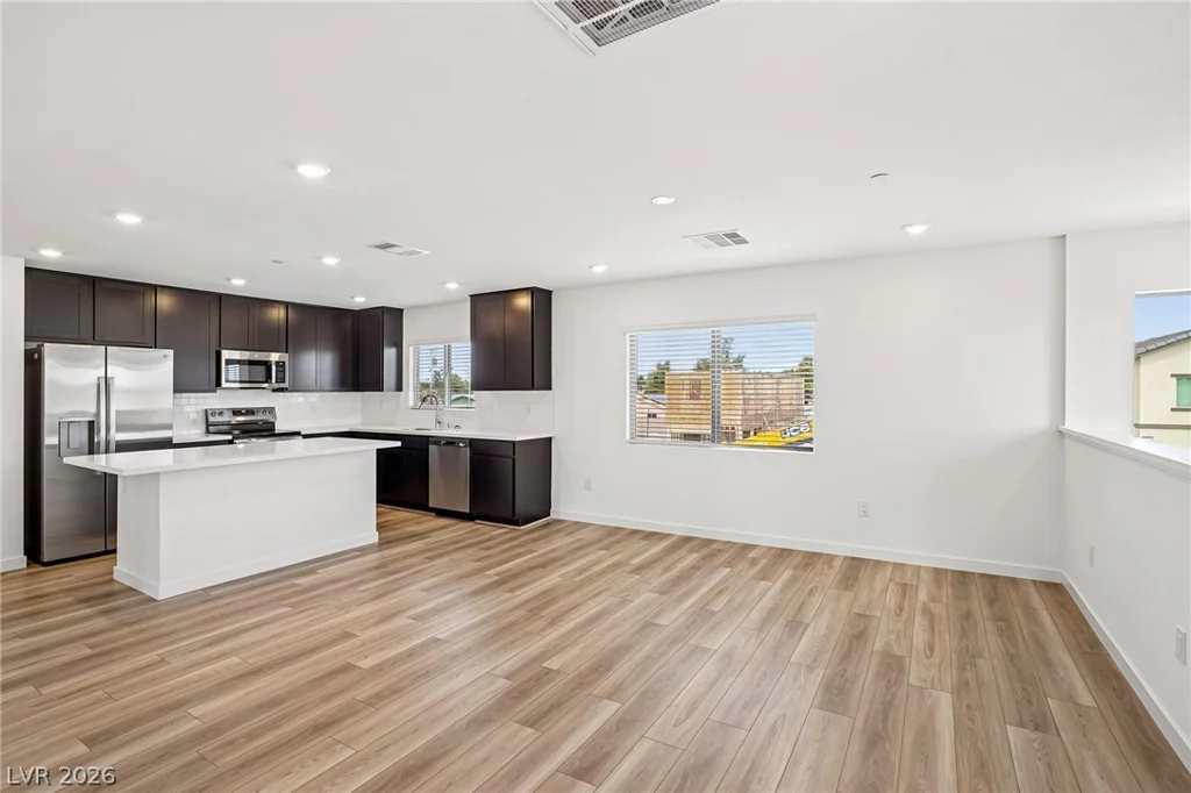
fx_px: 529
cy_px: 396
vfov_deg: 73.7
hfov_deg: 96.8
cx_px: 596
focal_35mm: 16
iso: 320
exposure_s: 1/30
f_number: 8
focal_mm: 16
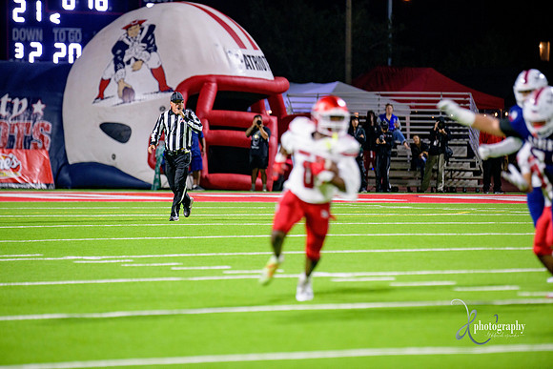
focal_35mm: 250
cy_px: 184
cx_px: 276
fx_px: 3841
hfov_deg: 8.2
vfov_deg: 5.5
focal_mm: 250
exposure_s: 1/250
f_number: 2.8
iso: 2000
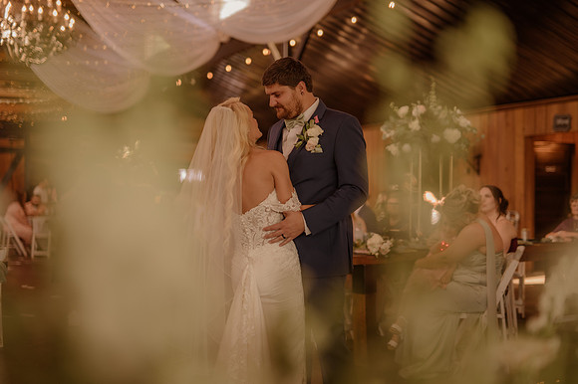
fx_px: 802
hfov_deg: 39.6
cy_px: 192
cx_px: 289
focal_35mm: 50
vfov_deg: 27.0
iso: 200
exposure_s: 1/200
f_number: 2
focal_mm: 50
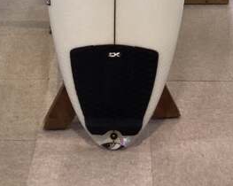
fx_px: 634
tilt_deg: -12.2
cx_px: 117
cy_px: -132
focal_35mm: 92
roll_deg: +0.3
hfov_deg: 20.8
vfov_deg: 14.9
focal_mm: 3.3
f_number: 2.4
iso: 64
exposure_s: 1/50
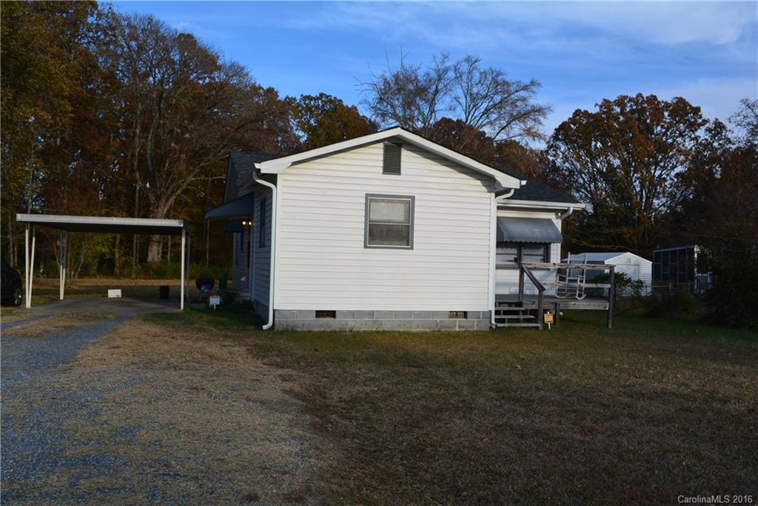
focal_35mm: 33
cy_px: 253
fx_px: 695
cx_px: 379
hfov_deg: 57.2
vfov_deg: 40.0
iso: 200
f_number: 11
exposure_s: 1/100
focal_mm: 22
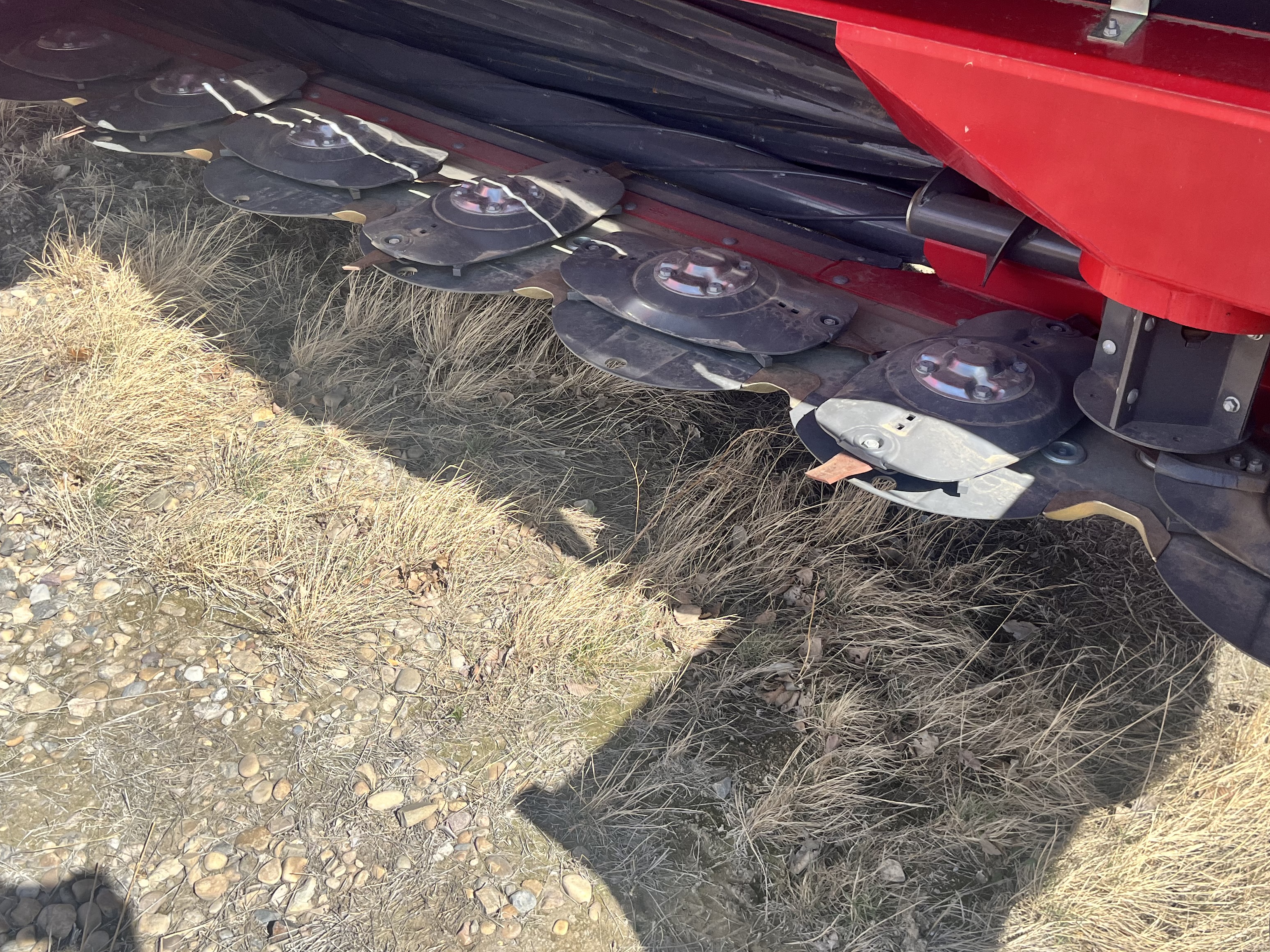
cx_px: 658
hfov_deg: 53.9
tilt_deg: -32.0
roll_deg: -2.1
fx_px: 1247
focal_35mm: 34
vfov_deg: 41.7
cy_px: 412
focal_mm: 5.1
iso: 50
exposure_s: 1/1802
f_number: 1.6
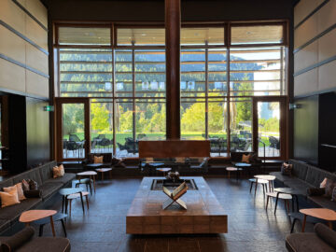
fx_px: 252
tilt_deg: -1.6
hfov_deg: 67.3
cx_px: 168
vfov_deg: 53.1
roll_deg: +0.4
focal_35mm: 26
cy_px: 126
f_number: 1.6
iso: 50
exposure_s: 1/100
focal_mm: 5.1
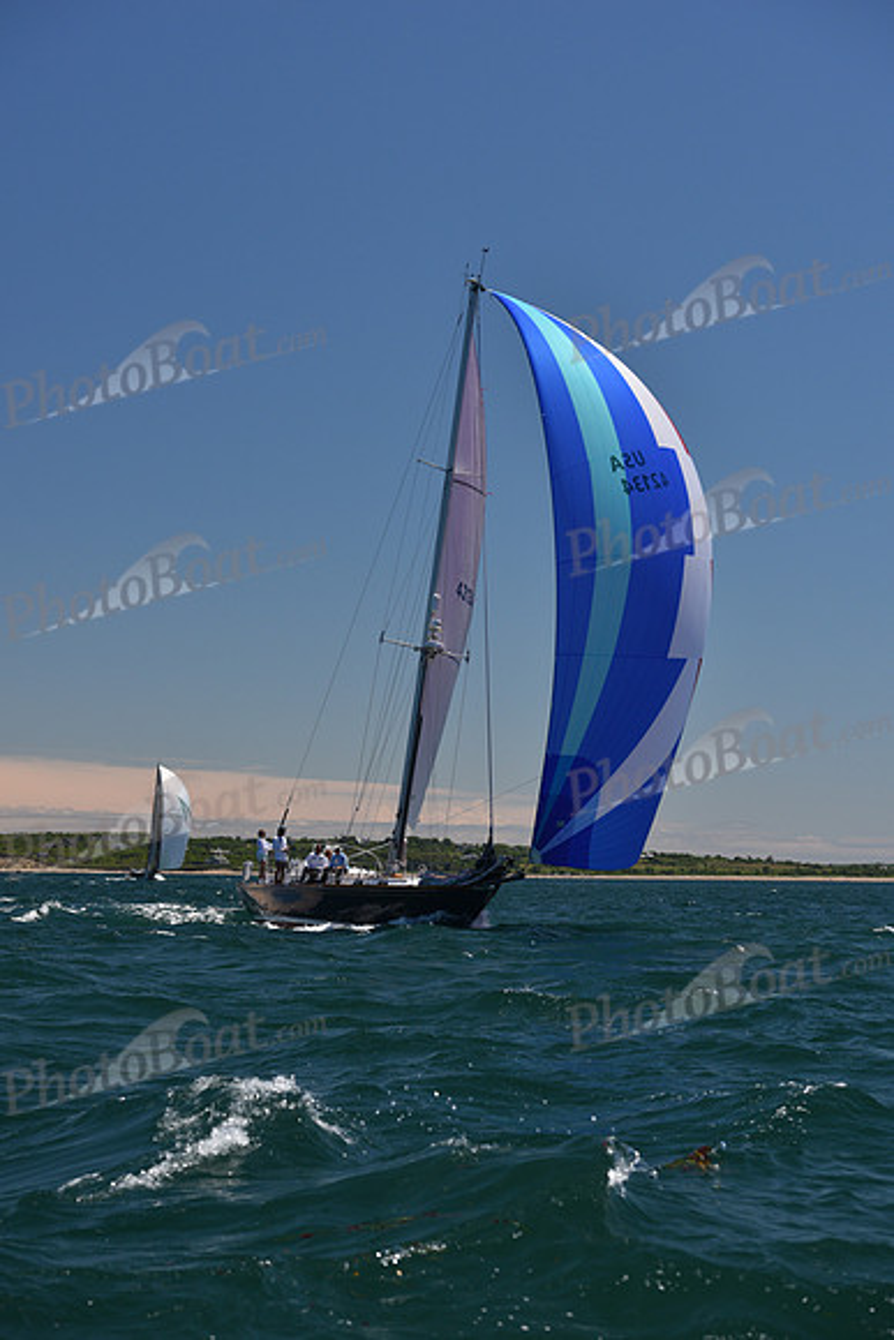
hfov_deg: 17.1
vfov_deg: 25.4
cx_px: 447
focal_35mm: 80
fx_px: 2978
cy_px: 670
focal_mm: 80
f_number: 7.1
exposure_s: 1/800
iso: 250
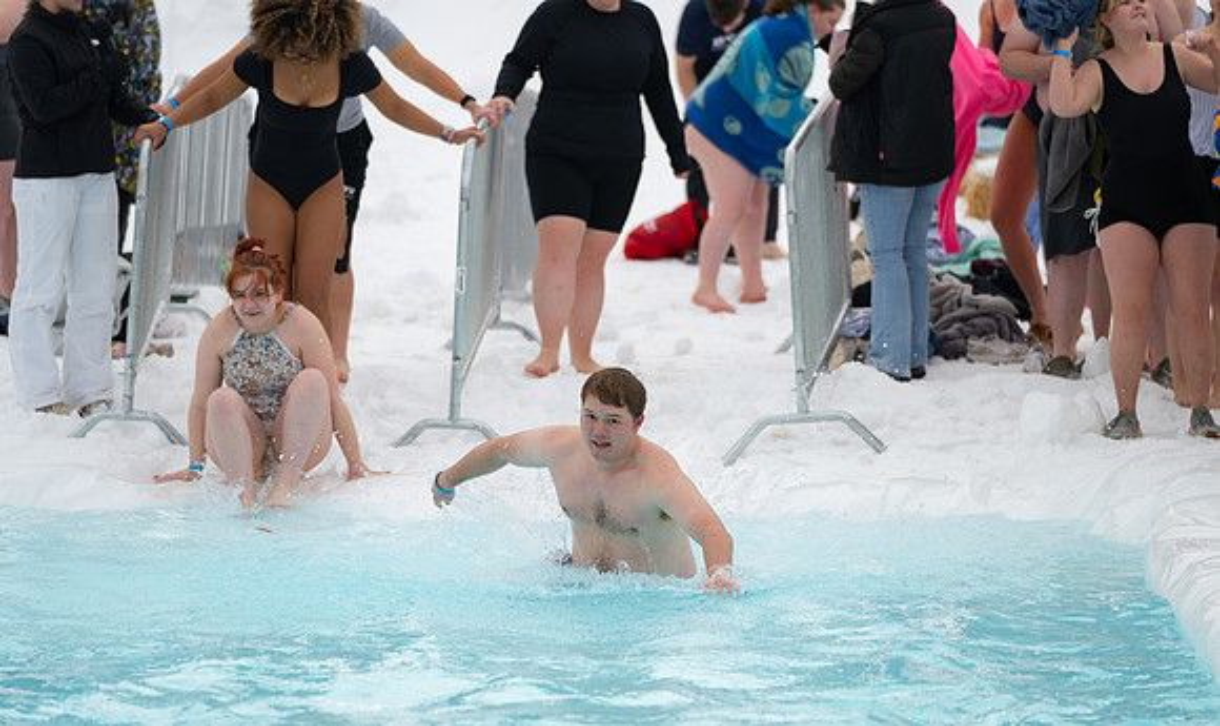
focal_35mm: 159
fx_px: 5222
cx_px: 611
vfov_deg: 7.9
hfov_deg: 13.3
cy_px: 400
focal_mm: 150
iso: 72
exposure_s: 1/800
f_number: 3.2
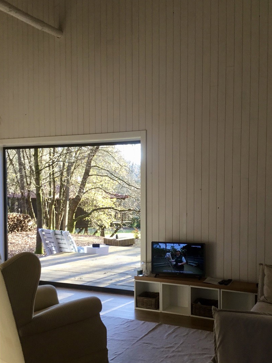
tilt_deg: -3.1
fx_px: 388
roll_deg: +0.1
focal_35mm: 37
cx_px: 160
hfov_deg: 38.5
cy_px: 202
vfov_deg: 50.0
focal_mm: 3.3
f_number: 2.4
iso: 25
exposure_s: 1/50
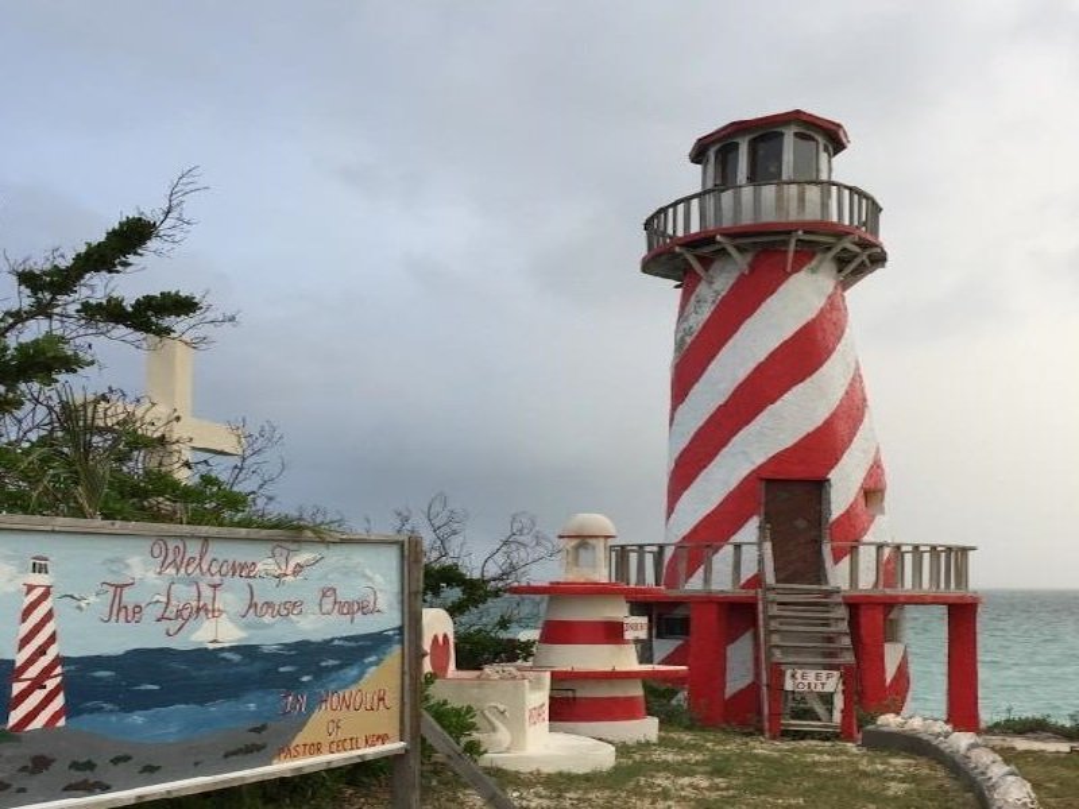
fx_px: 904
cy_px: 404
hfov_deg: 61.7
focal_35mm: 29
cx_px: 540
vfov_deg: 48.2
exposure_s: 1/380
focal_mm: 4.15
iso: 32
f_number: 2.2
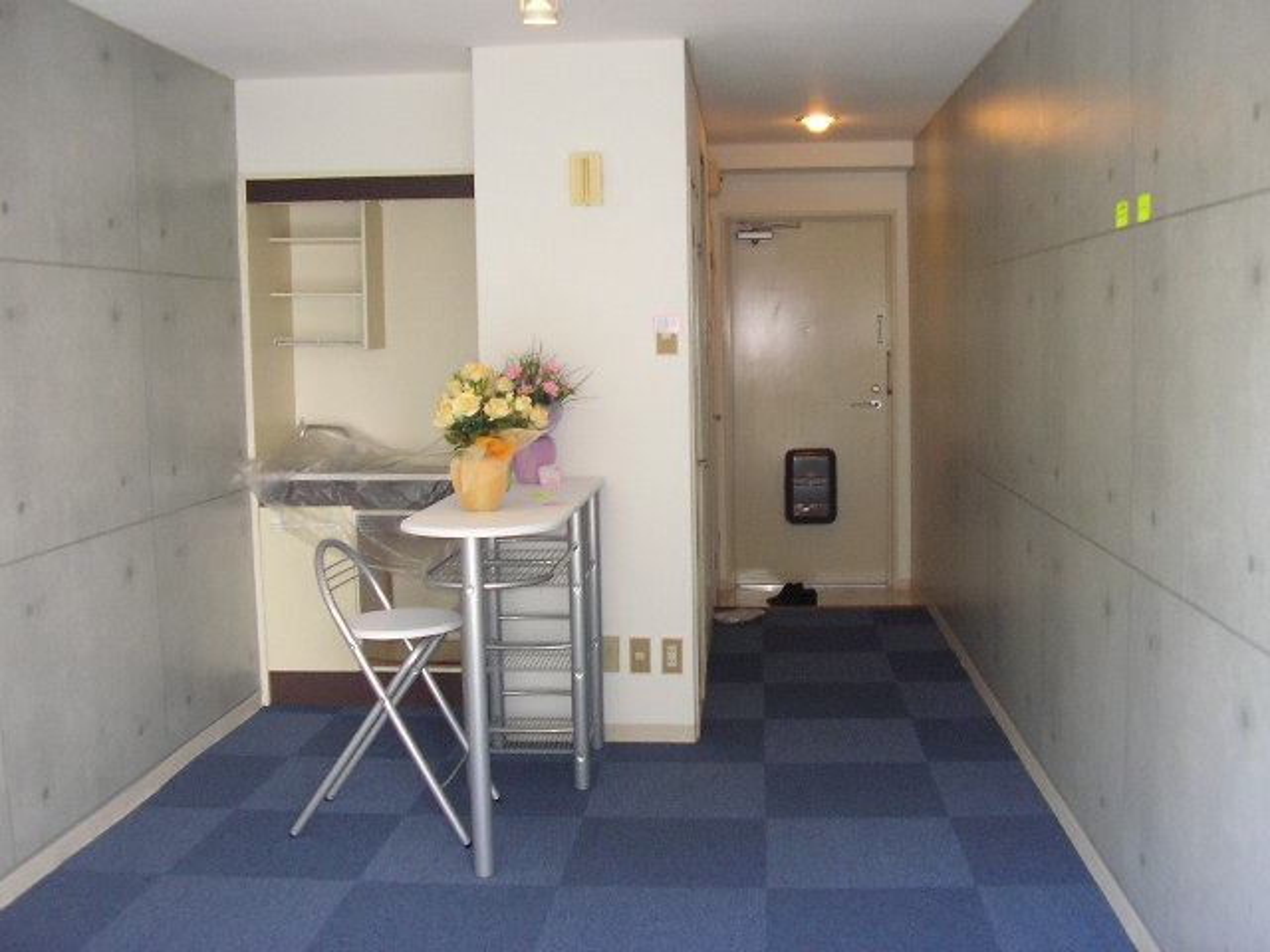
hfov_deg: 49.0
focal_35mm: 38
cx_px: 635
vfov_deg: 37.7
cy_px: 476
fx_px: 1394
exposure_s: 1/35.3
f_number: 2.9
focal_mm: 5.8
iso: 100
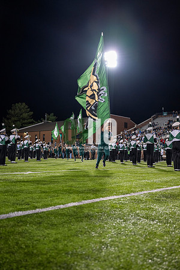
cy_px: 135
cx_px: 90
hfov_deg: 35.1
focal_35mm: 38
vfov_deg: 50.7
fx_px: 285
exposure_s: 1/500
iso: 1250
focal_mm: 38
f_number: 3.2
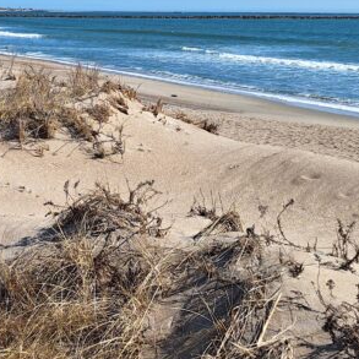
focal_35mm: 71
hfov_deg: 23.1
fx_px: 833
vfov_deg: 24.0
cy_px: 75
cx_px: -15
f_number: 1.8
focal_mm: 5.54
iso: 40
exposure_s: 1/2475
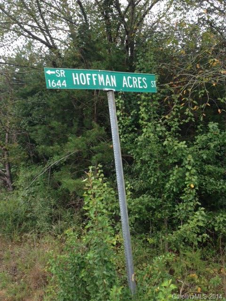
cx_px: 113
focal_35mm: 33
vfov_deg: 55.4
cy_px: 150
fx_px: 287
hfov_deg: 42.9
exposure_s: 1/212
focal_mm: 4.12
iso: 50
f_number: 2.4
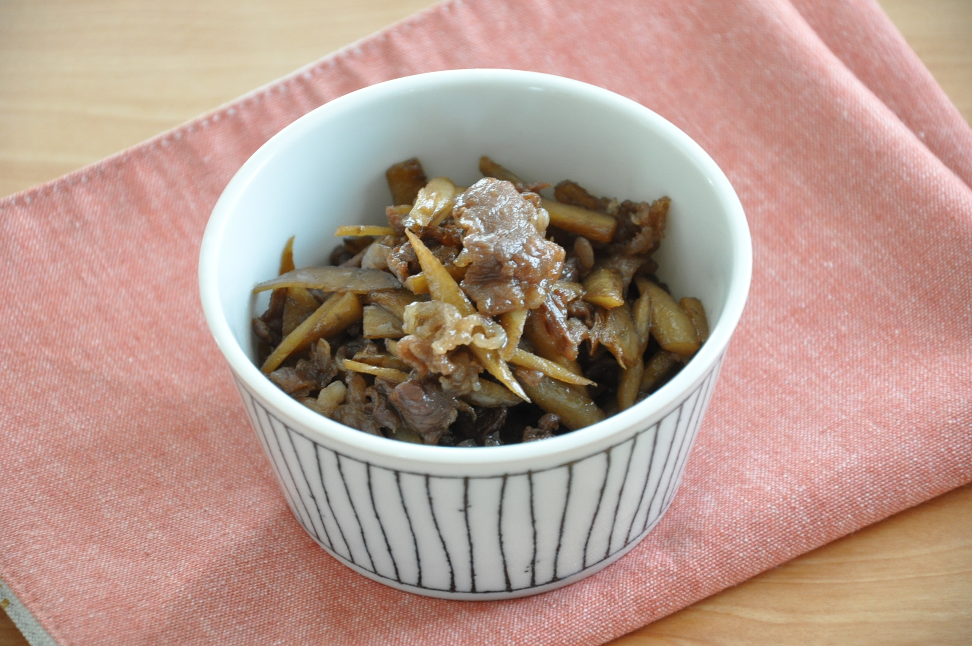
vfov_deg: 8.7
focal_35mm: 158
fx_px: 4247
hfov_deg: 13.1
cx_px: 486
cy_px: 323
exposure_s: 1/20
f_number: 5.6
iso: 1600
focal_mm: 105
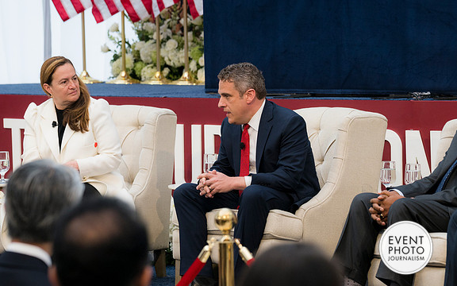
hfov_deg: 13.2
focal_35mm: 158
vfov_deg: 8.3
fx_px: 1968
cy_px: 147
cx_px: 229
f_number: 4
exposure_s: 1/160
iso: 450
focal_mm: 103
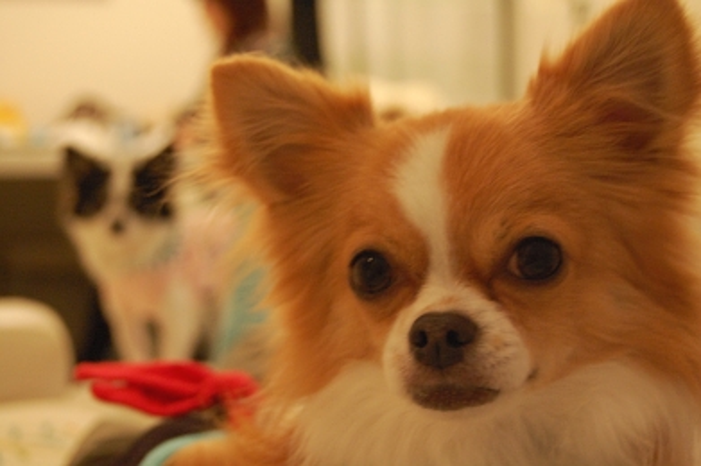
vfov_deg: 20.1
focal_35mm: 68
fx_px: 1313
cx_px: 350
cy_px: 233
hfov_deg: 29.9
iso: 1600
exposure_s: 1/40
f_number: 5.3
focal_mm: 45
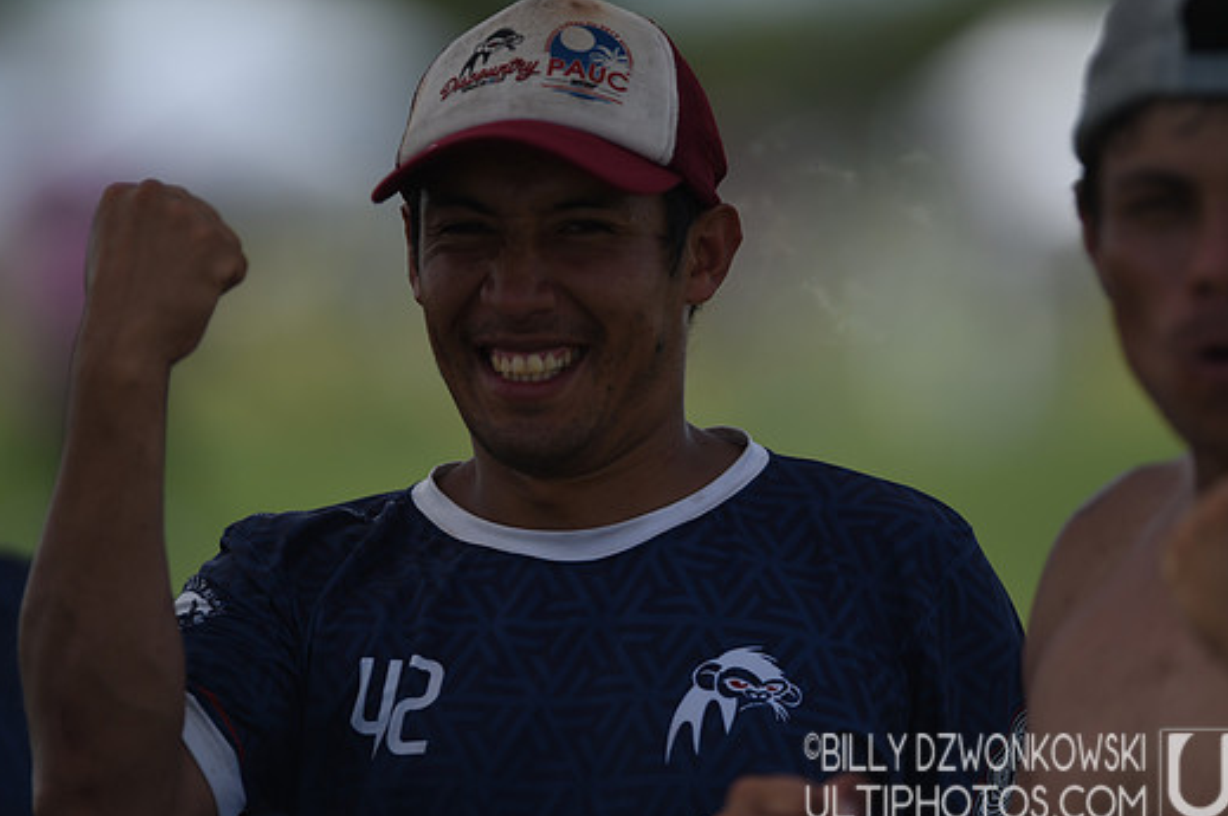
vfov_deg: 3.1
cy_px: 393
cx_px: 653
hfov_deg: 4.6
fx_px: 15233
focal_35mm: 447
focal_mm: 400
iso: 200
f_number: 2.8
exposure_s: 1/4000
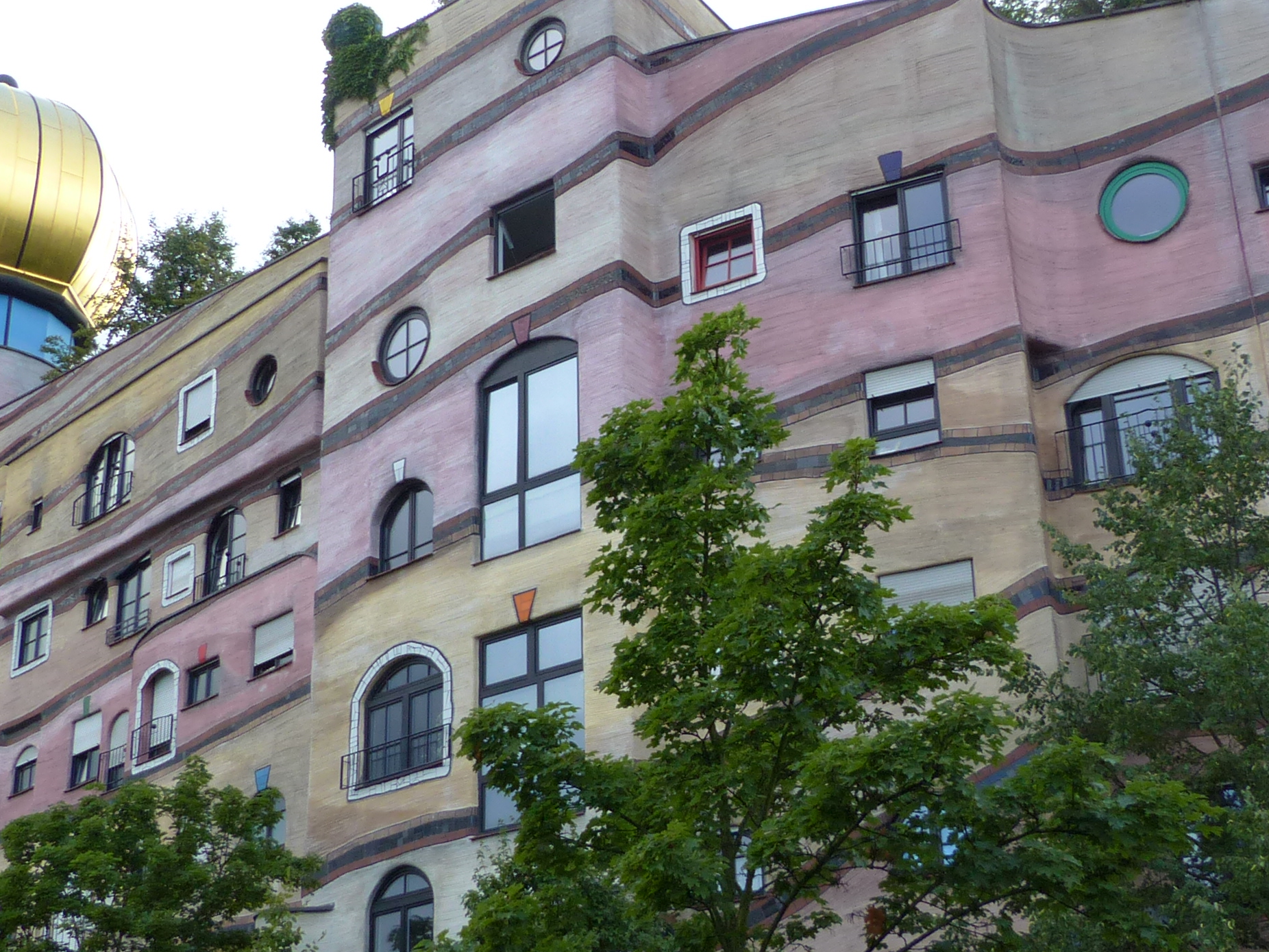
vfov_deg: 27.0
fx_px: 1980
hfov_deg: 35.5
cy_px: 490
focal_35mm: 54
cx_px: 663
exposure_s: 1/320
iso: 100
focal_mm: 4.5
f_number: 2.8
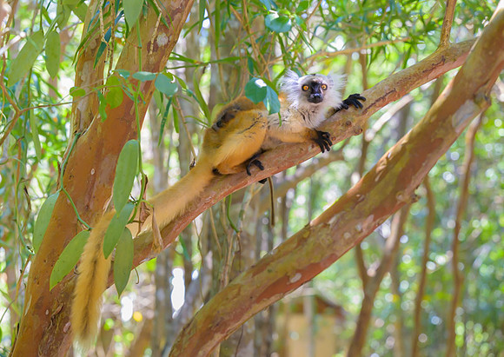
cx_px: 214
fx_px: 1387
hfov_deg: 20.6
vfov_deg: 14.7
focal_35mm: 97
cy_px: 173
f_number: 4
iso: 2500
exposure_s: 1/640
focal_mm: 86
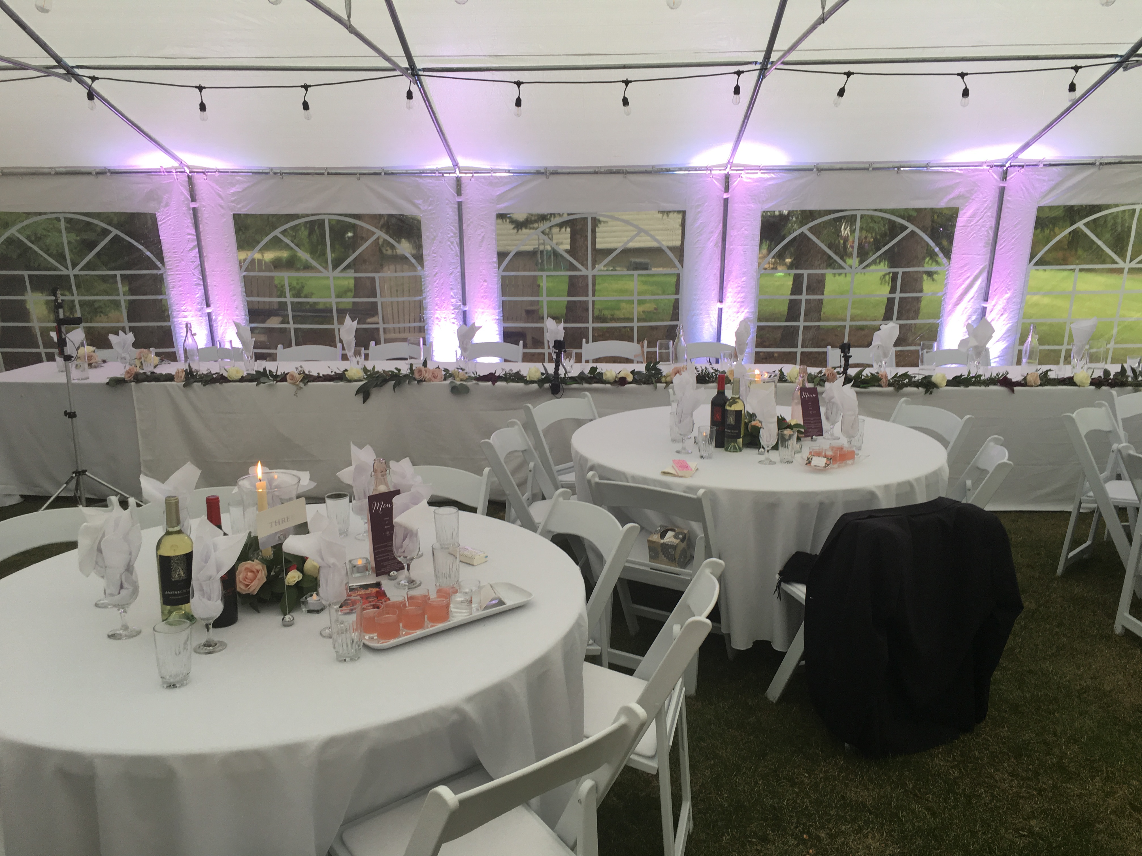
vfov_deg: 48.2
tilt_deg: -11.8
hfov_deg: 61.7
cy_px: 428
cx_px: 571
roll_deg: +1.2
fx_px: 957
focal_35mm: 29
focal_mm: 4.15
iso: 32
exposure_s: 1/60
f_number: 2.2
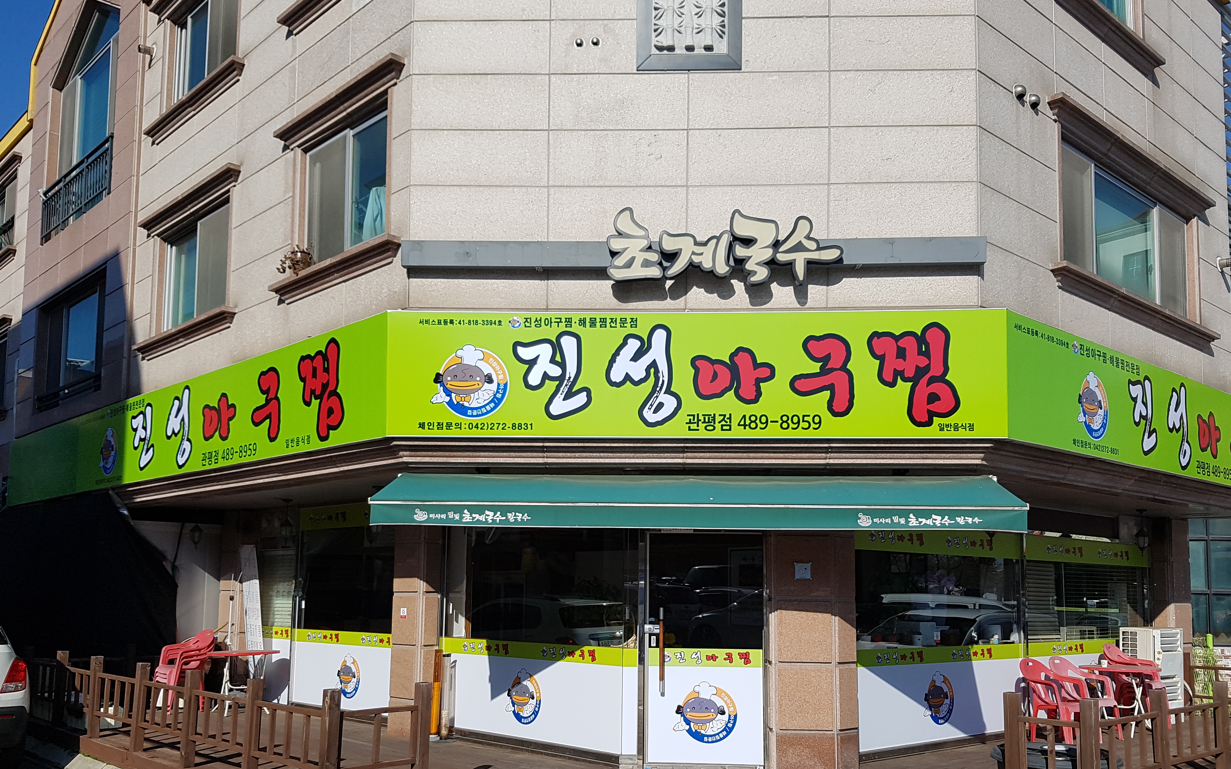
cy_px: 498
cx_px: 630
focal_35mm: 31
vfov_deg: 40.2
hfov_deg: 61.2
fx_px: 1040
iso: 50
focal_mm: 4.2
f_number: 1.7
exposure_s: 1/3984
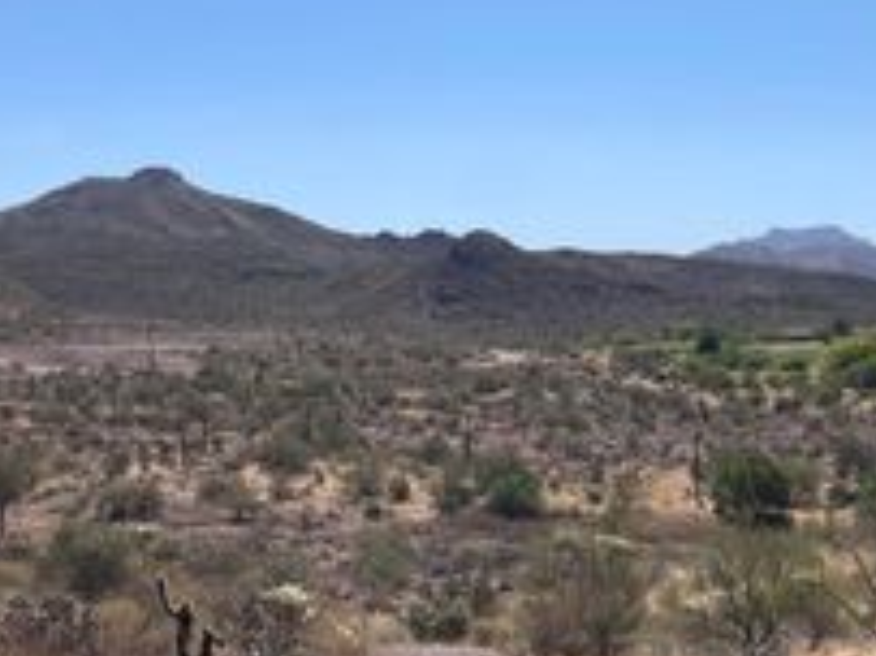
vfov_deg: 22.9
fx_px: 1619
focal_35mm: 64
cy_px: 265
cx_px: 557
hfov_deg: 30.1
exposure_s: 1/6494
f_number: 1.6
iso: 32
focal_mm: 4.2
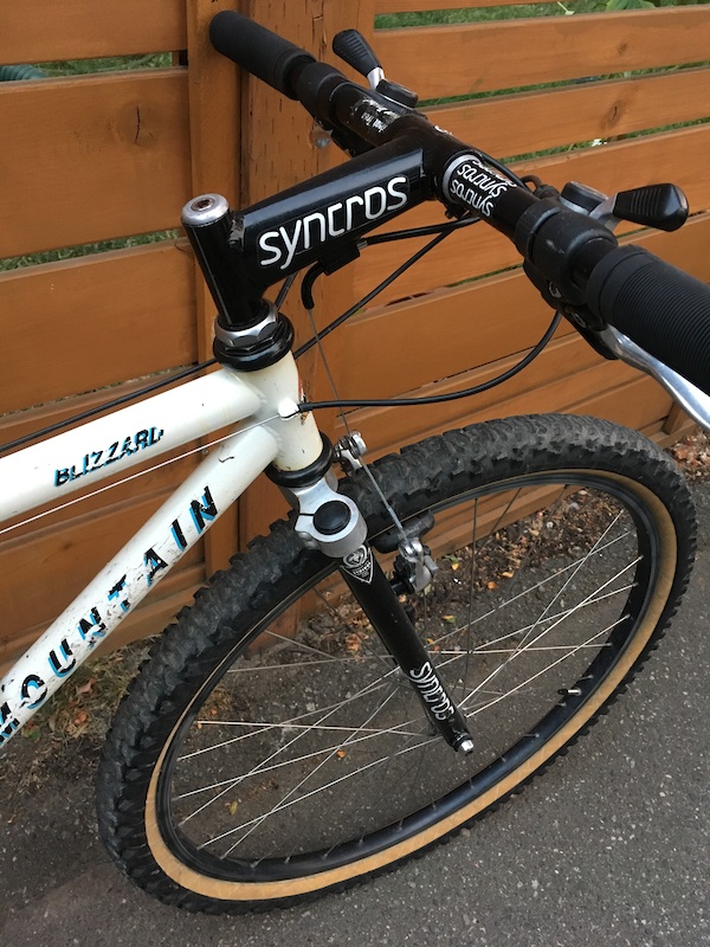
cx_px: 355
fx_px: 793
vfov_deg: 61.7
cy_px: 474
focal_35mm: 29
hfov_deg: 48.2
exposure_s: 1/30
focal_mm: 4.15
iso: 160
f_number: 2.2
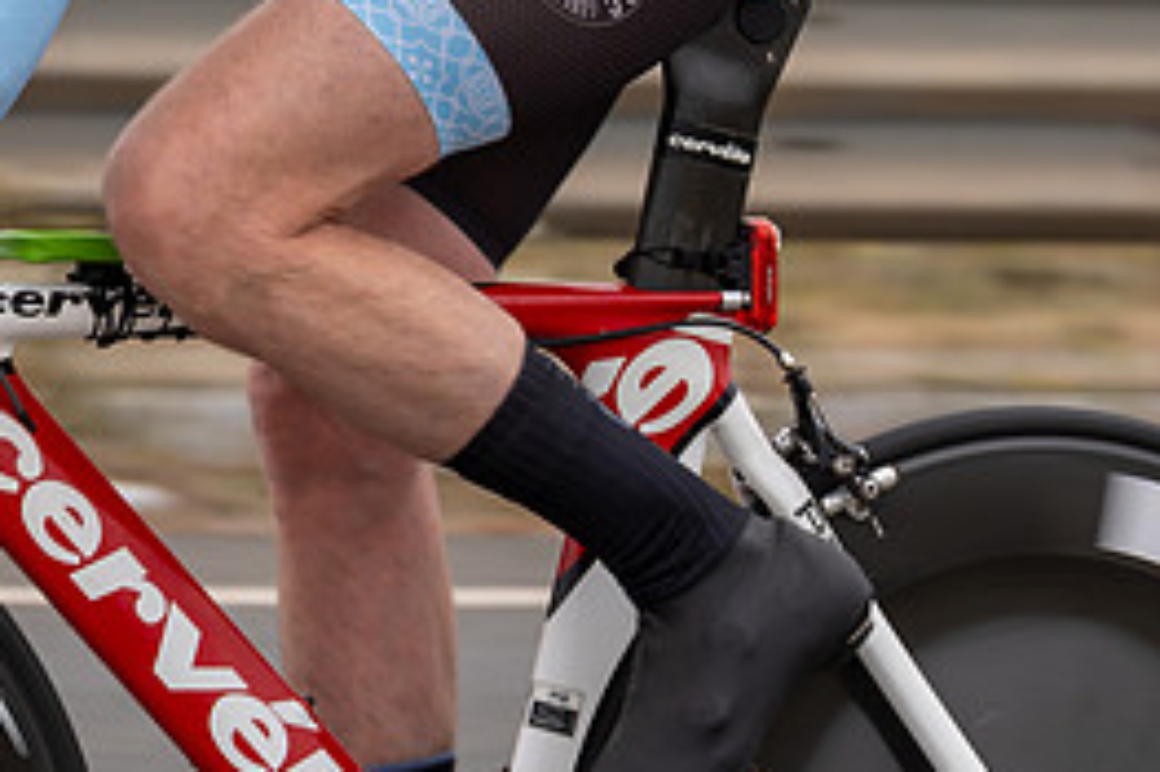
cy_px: 4
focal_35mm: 310
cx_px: -294
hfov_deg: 6.6
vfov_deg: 4.4
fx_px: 9982
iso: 100
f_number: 5.6
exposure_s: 1/250
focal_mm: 82
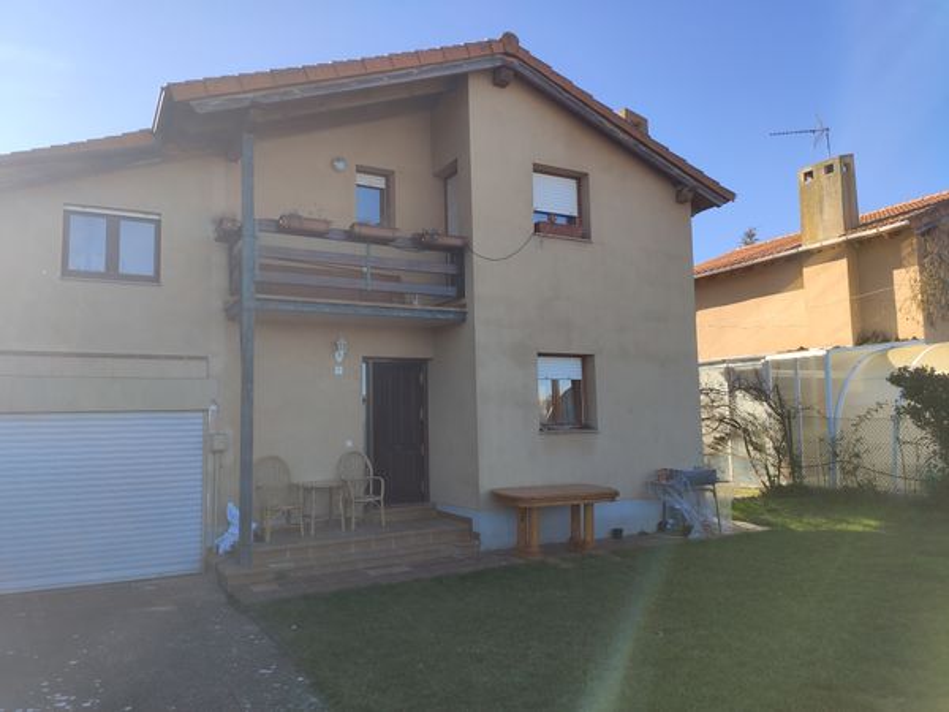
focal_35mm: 26
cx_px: 474
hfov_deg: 67.3
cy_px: 356
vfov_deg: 53.1
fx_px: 713
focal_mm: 4.77
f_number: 1.75
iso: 112
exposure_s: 1/1101
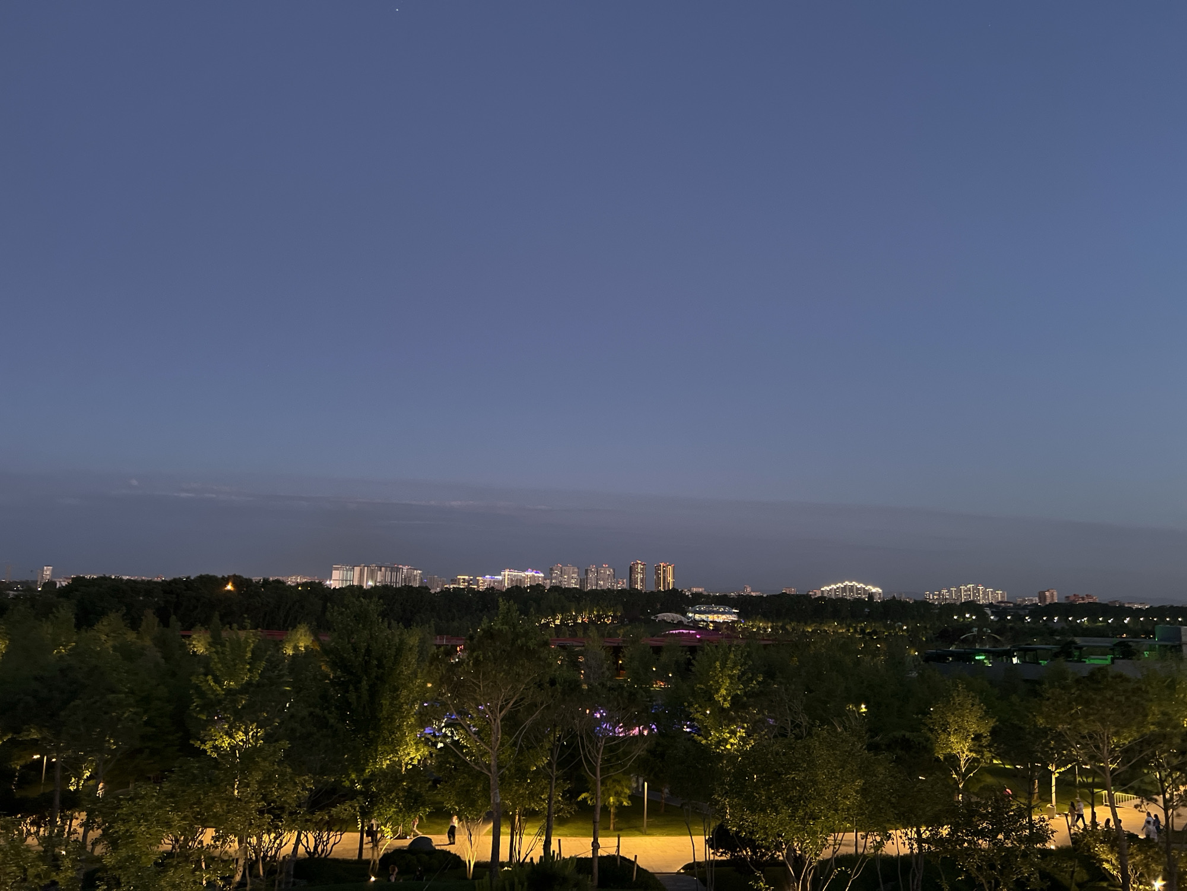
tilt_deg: +8.3
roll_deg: -1.5
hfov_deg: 67.3
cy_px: 446
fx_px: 892
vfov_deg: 53.1
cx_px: 594
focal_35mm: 26
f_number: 1.5
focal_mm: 5.7
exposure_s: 1/30
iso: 800
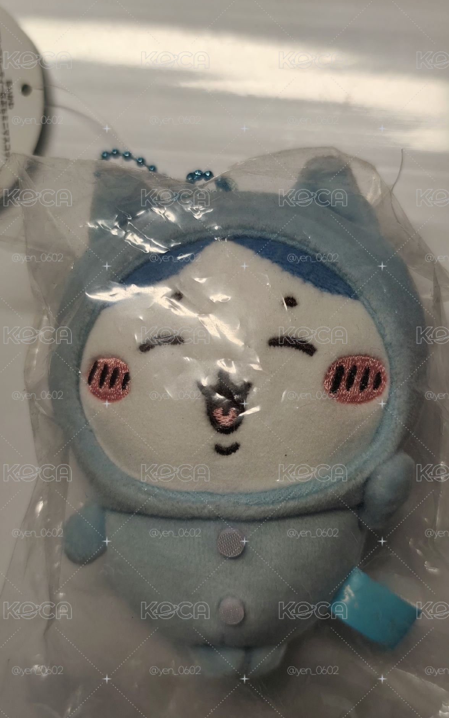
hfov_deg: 32.7
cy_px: 358
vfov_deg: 50.4
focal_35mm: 39
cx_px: 244
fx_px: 764
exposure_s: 1/120
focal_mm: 6.19
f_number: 1.65
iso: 100
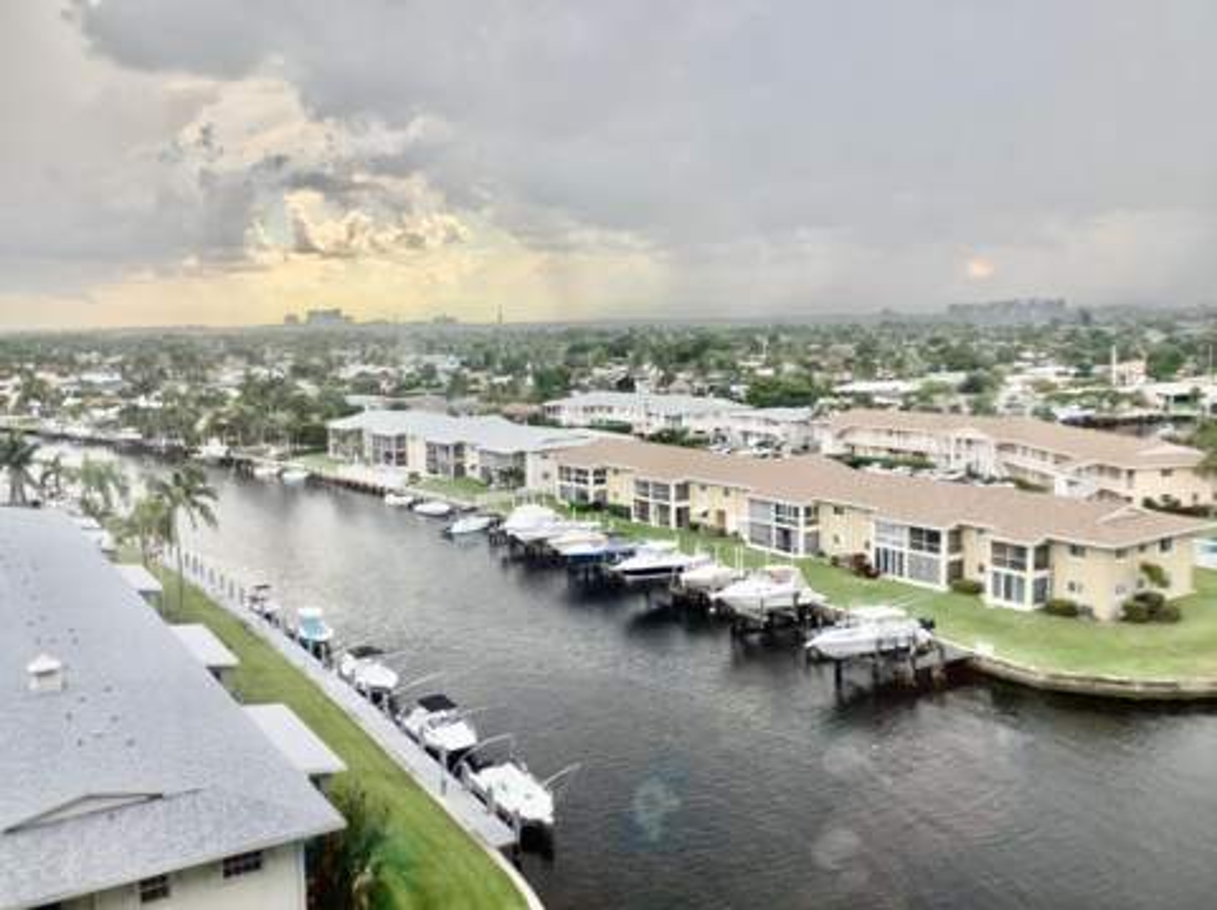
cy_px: 455
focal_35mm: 31
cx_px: 608
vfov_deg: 45.4
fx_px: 1089
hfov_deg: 58.4
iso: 25
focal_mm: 3.3
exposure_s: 1/120
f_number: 2.4
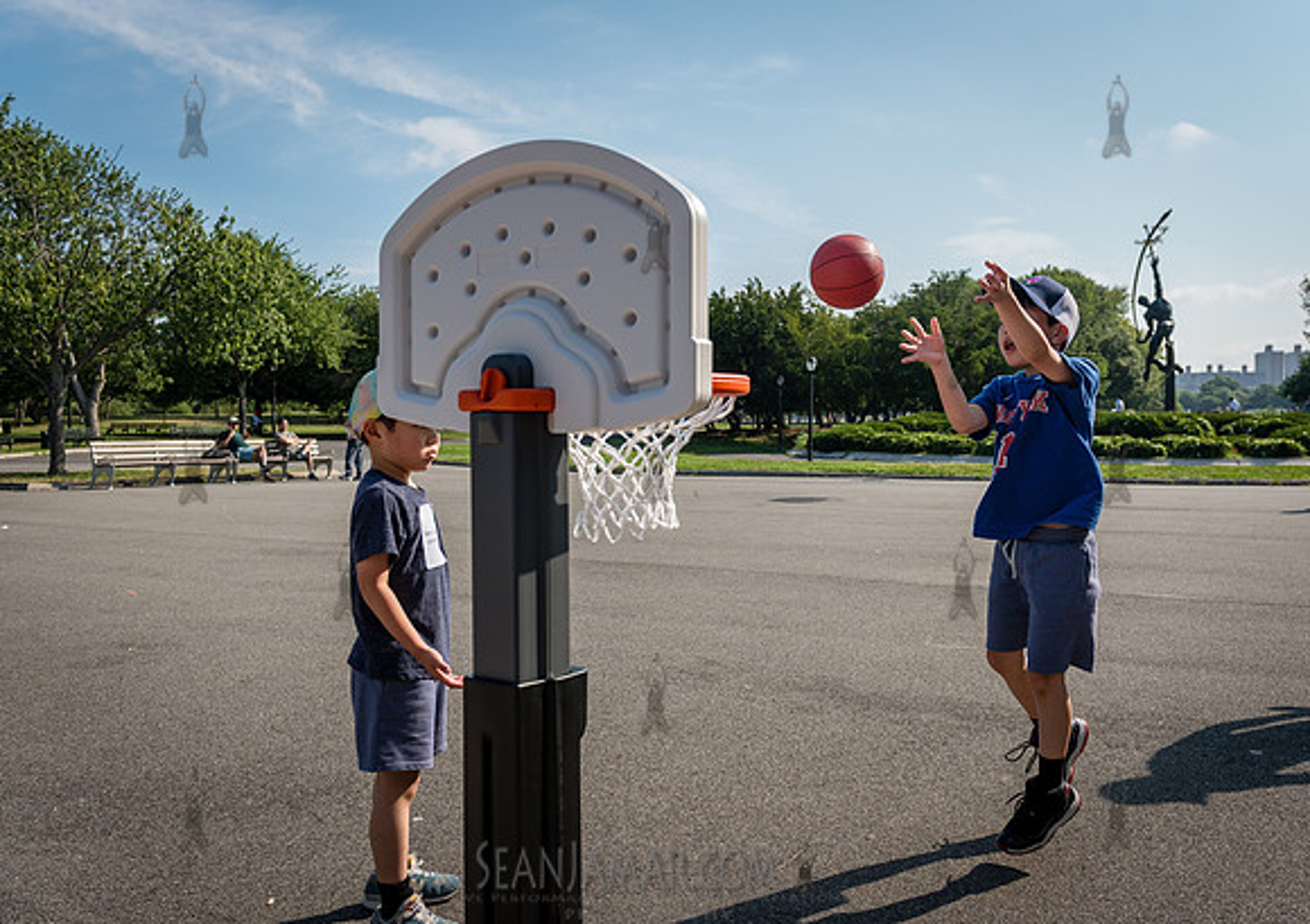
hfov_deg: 61.0
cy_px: 458
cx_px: 721
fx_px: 1108
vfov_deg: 45.2
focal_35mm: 30
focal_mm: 27
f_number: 4.5
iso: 250
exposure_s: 1/2000
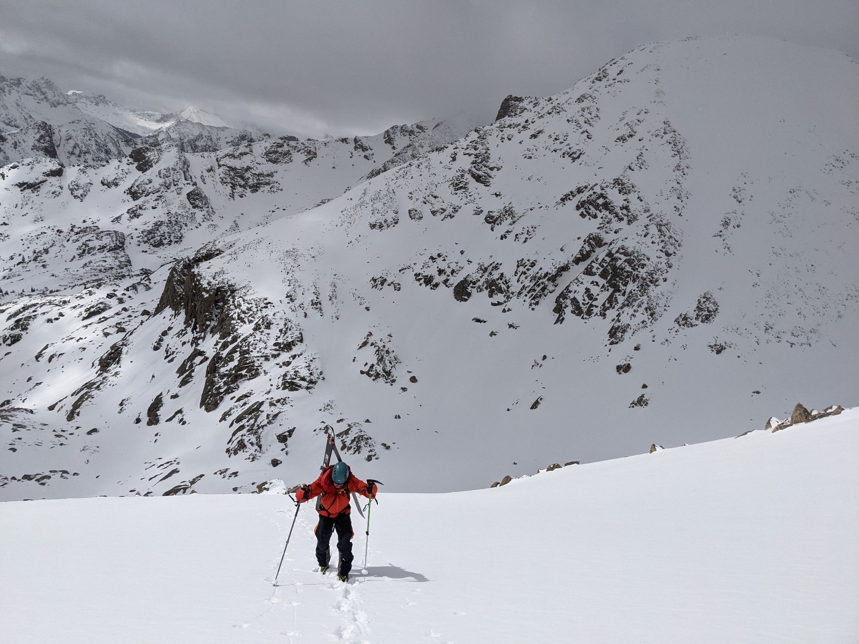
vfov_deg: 51.4
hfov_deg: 65.3
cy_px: 322
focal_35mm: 27
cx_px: 430
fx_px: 670
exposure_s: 1/23256
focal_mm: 4.38
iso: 104
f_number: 1.73
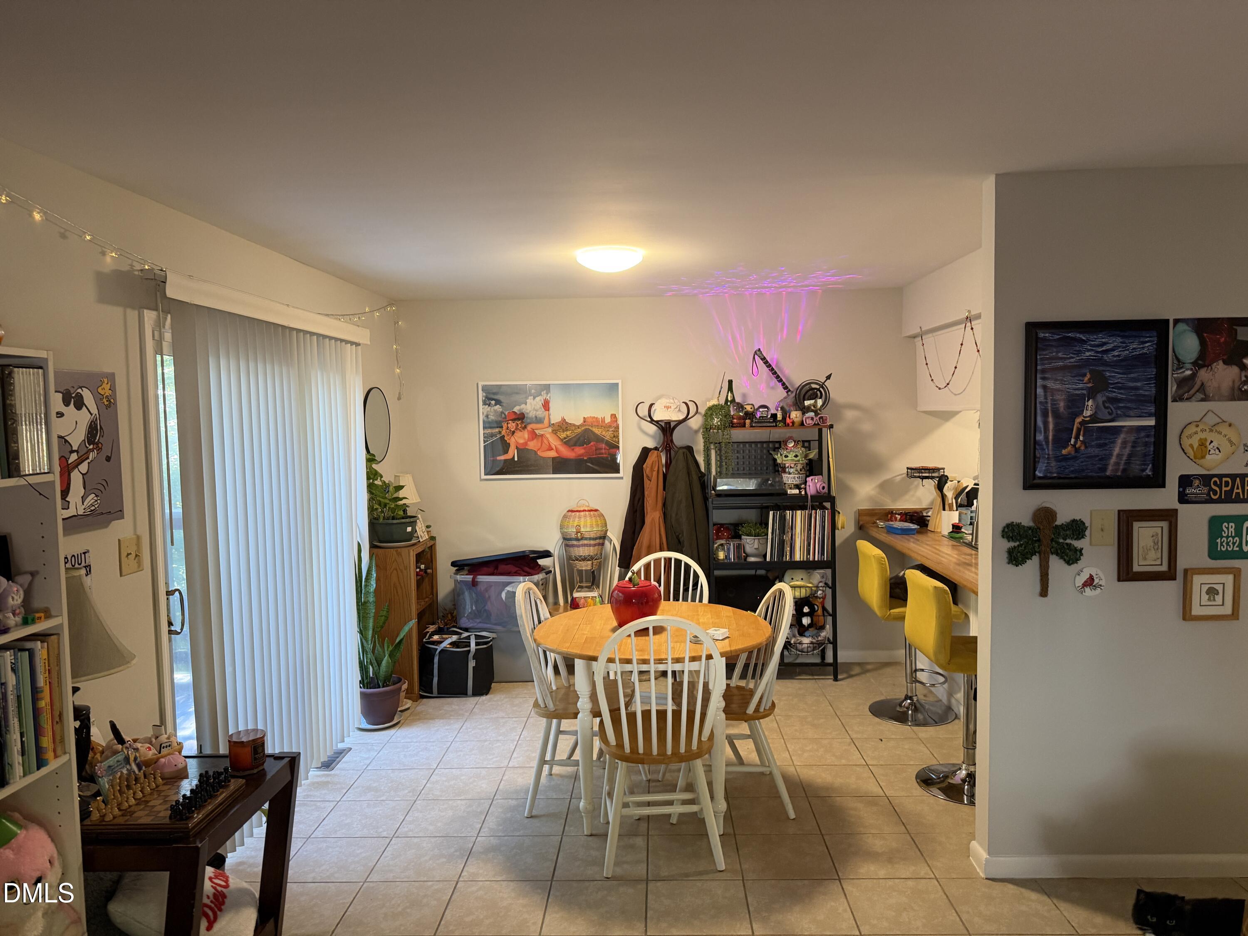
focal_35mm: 24
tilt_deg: -2.1
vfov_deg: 56.8
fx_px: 865
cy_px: 468
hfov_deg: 71.6
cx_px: 624
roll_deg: +1.1
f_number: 1.78
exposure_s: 1/60
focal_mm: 6.76
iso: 320
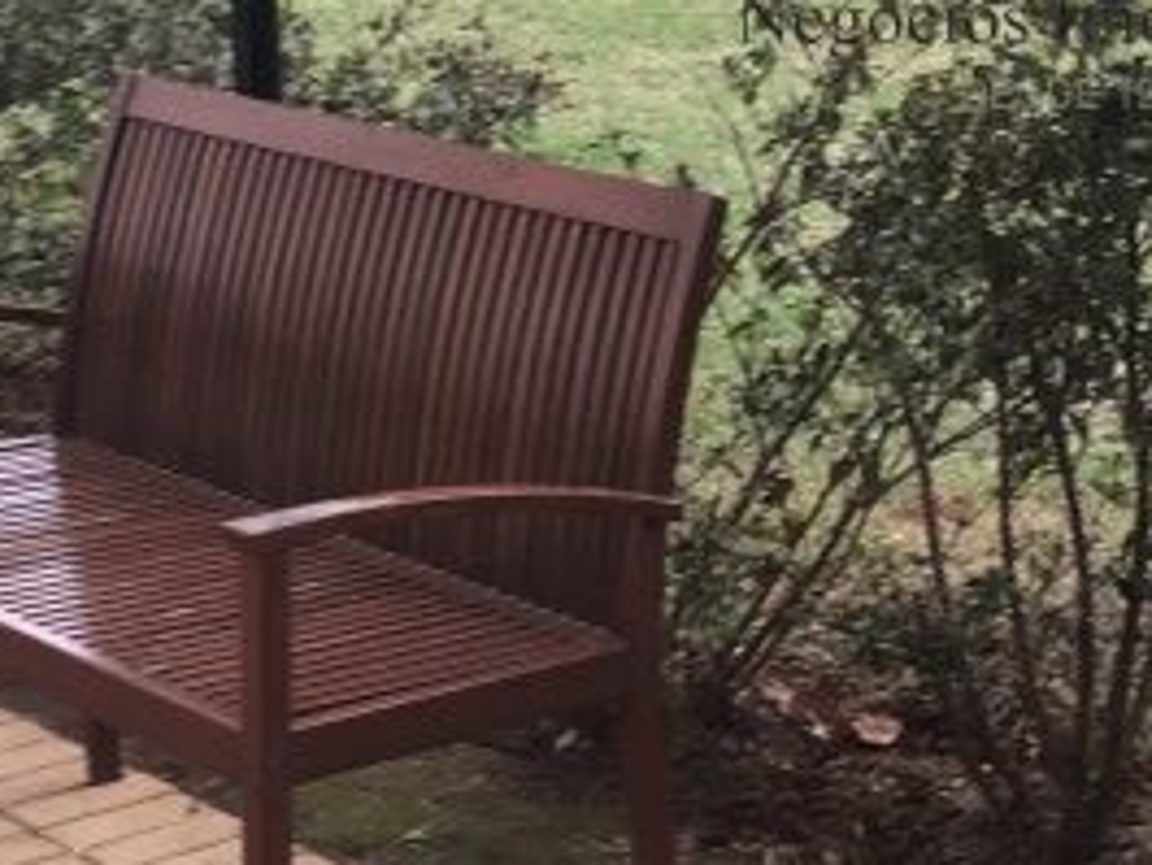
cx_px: 1082
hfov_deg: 17.3
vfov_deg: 12.9
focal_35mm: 112
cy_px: -143
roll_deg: +2.3
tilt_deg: -7.3
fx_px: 3729
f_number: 2.2
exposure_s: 1/120
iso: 32
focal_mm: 4.15
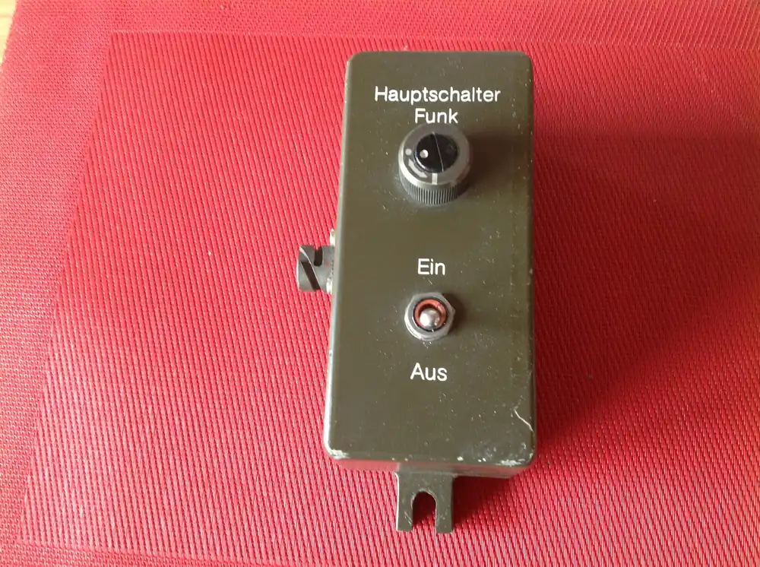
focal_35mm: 35
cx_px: 380
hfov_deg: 52.7
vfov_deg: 40.6
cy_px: 284
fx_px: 767
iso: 100
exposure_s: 1/15
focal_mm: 4.28
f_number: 2.4
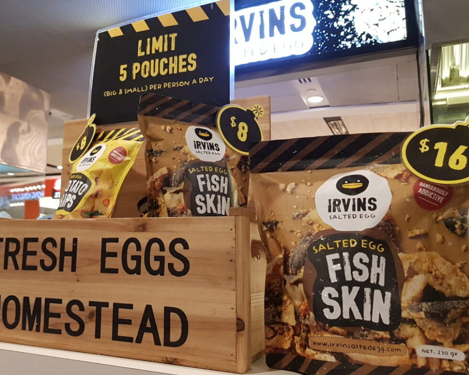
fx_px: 458
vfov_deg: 44.5
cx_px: 169
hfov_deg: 53.5
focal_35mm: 33
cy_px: 200
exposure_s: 1/60
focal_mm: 4.2
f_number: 1.7
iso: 200
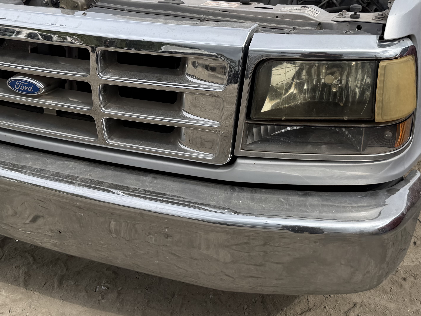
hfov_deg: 39.7
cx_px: 206
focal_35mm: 48
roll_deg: -0.1
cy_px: 115
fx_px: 584
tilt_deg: -23.2
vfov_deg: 30.1
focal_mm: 6.76
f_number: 1.78
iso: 80
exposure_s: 1/3759
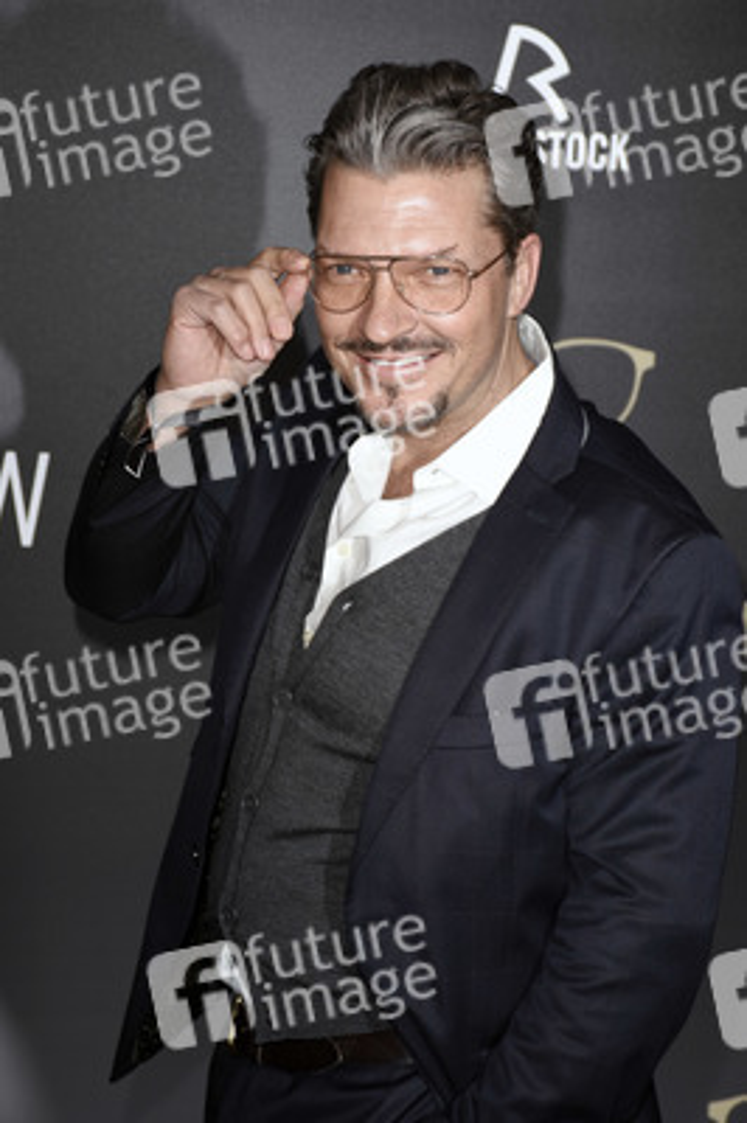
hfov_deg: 13.8
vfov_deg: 20.6
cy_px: 562
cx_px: 374
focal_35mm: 99
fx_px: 3086
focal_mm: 66
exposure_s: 1/60
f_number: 6.3
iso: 320
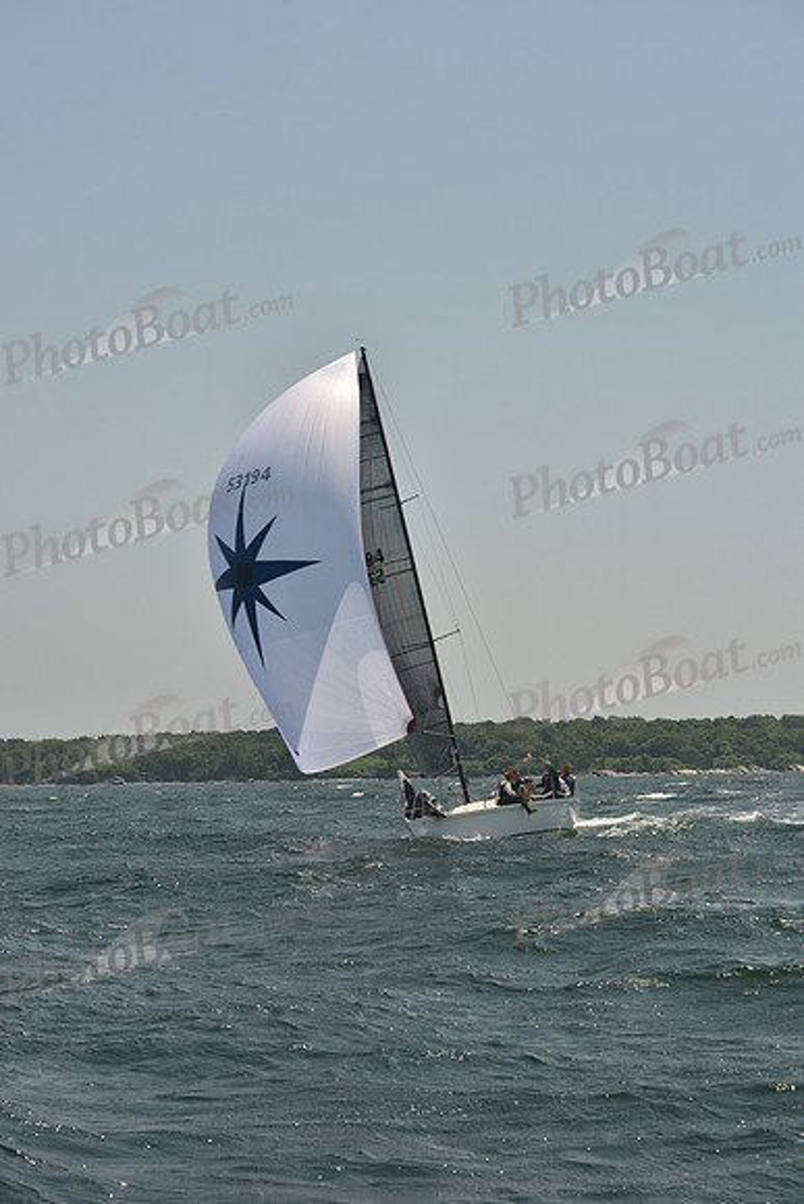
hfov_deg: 19.5
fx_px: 2343
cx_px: 402
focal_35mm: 70
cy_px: 602
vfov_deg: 28.8
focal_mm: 70
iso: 250
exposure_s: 1/640
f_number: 8
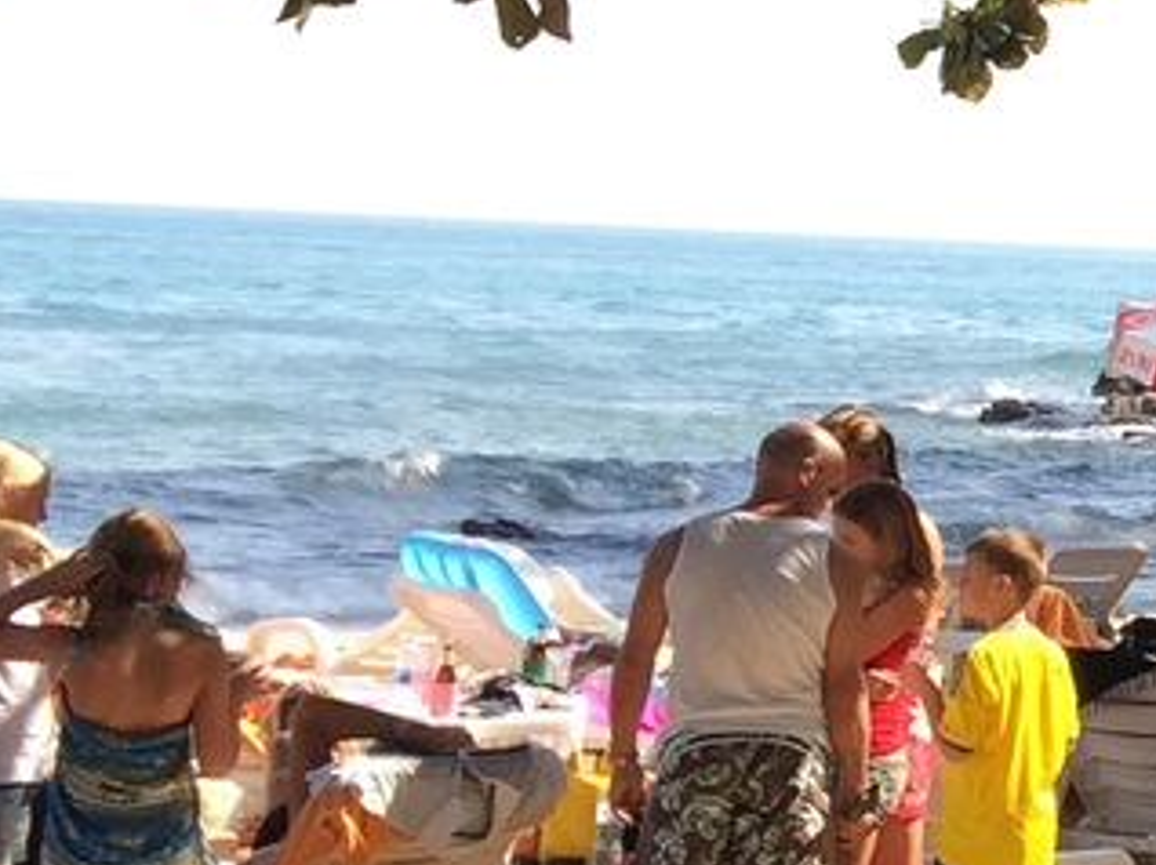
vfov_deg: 10.1
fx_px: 4872
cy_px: 345
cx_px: 2806
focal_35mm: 146
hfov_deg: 11.2
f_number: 2.2
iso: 32
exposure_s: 1/694
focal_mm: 4.15
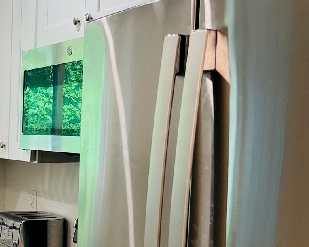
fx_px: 622
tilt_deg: -7.0
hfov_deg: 25.2
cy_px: 198
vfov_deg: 22.2
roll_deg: -0.7
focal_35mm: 68
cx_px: -59
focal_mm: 5.7
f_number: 1.5
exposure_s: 1/120
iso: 80
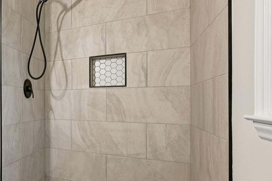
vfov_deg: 43.5
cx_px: -17
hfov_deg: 47.6
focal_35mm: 30
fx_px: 227
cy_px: 100
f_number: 8
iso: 400
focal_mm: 14
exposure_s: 1/10
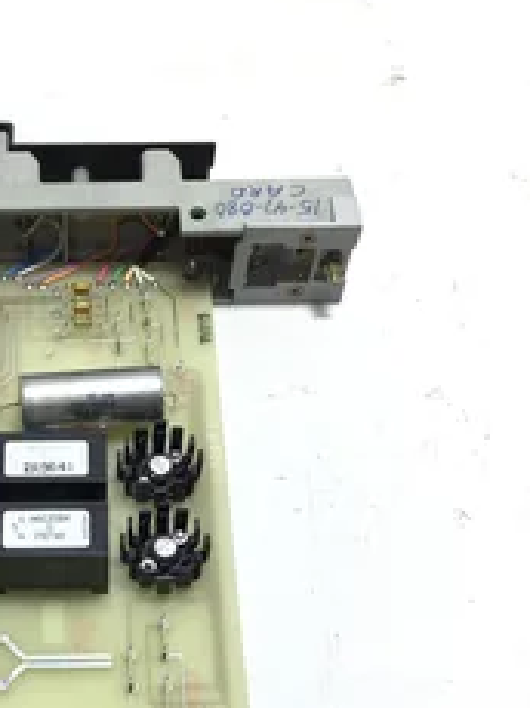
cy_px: 569
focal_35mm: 54
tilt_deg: -59.2
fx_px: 1104
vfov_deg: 34.5
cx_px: 77
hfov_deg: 26.3
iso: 32
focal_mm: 3.3
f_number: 2.4
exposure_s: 1/120
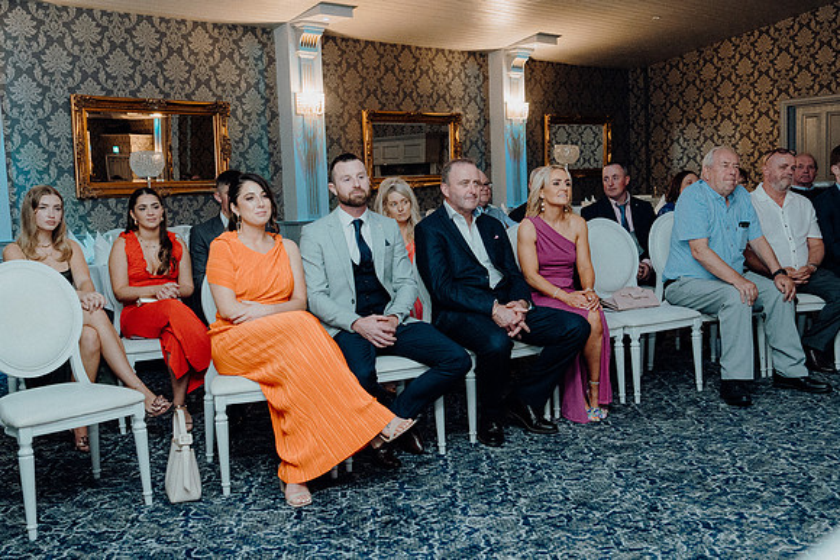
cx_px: 420
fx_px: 840
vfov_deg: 36.9
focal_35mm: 36
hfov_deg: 53.1
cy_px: 280
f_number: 3.5
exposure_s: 1/160
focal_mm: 24
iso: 2500
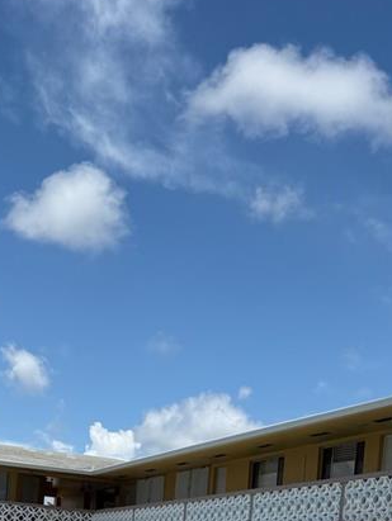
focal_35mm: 70
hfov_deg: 20.8
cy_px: 600
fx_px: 1055
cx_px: 86
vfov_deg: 25.4
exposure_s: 1/6711
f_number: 1.78
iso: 80
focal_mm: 6.76
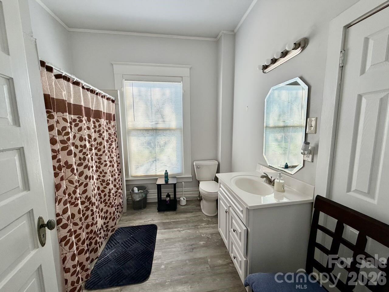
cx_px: 194
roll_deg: -0.2
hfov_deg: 102.1
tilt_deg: -7.1
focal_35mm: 14
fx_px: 157
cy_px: 146
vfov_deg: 85.7
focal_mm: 2.22
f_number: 2.2
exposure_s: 1/121
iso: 125
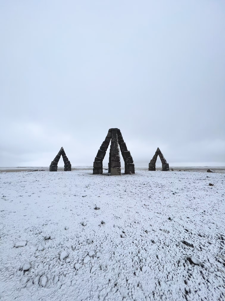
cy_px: 150
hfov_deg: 89.9
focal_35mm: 13
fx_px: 113
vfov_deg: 106.2
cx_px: 112
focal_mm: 1.57
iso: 32
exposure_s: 1/99
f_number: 1.8
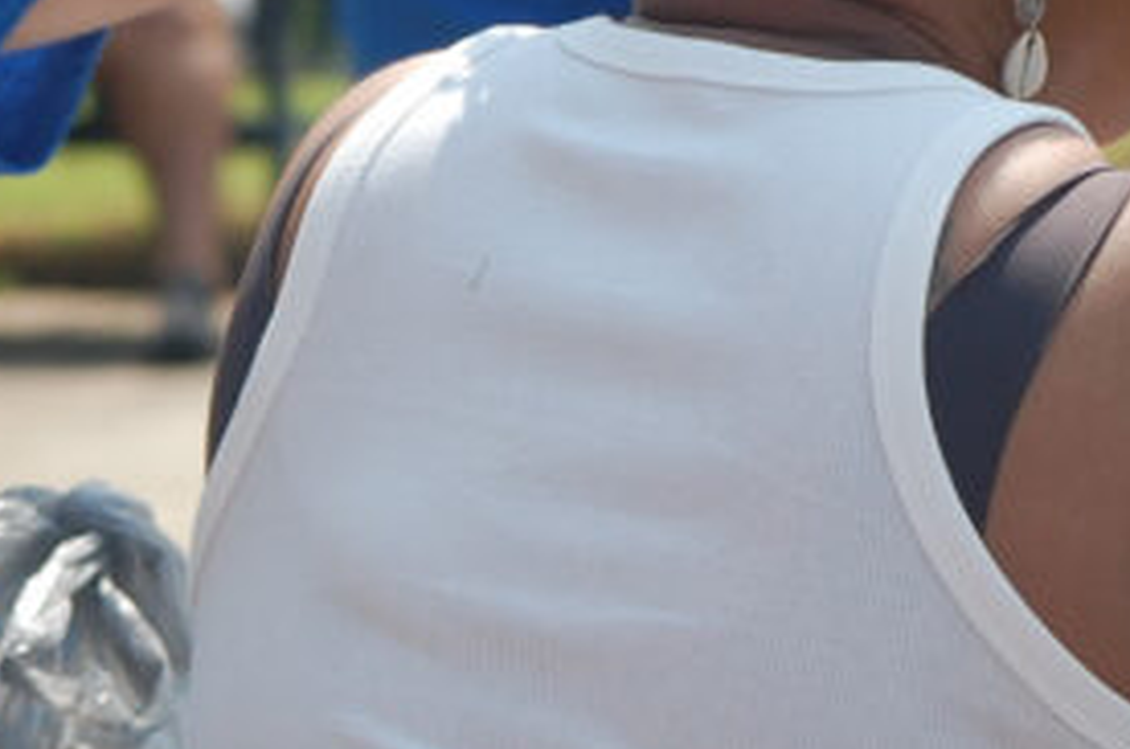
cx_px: -29
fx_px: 14320
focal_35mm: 457
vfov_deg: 3.0
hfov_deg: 4.5
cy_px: 199
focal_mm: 82
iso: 200
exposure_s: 1/500
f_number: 5.6
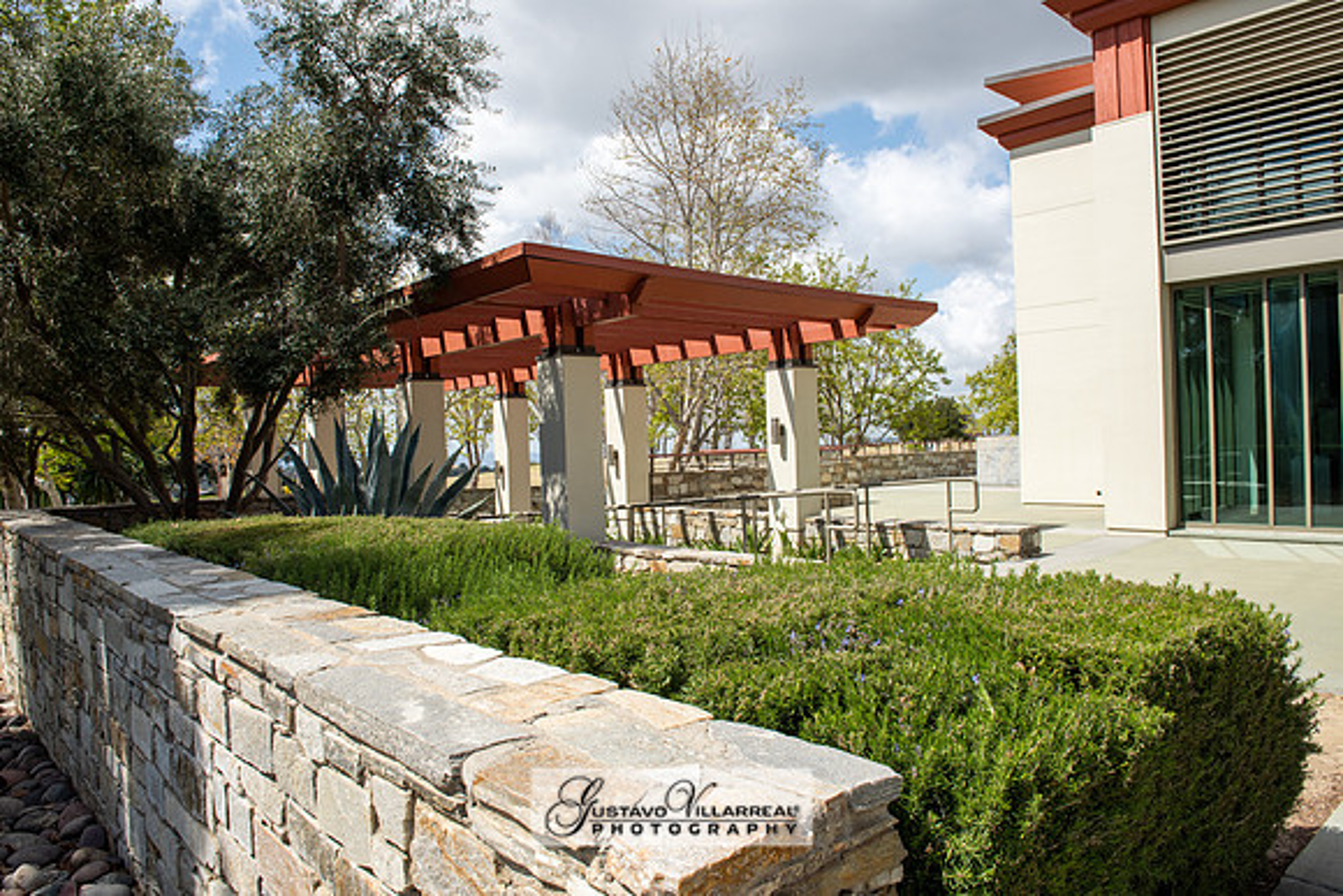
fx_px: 896
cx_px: 672
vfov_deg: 53.2
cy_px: 448
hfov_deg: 73.7
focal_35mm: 24
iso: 200
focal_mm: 24
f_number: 11
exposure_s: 1/400
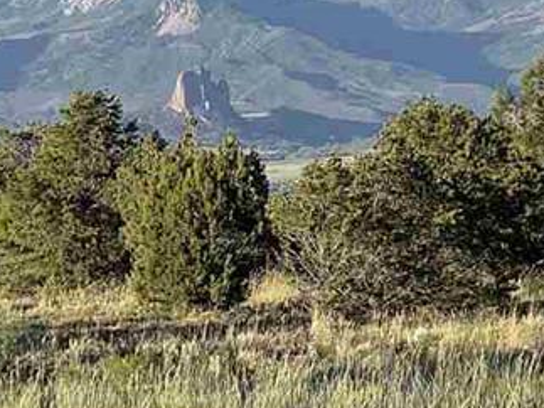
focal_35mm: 203
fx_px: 3189
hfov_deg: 9.6
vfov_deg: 7.3
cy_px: 179
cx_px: -147
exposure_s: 1/727
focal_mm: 7.5
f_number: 2.2
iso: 20
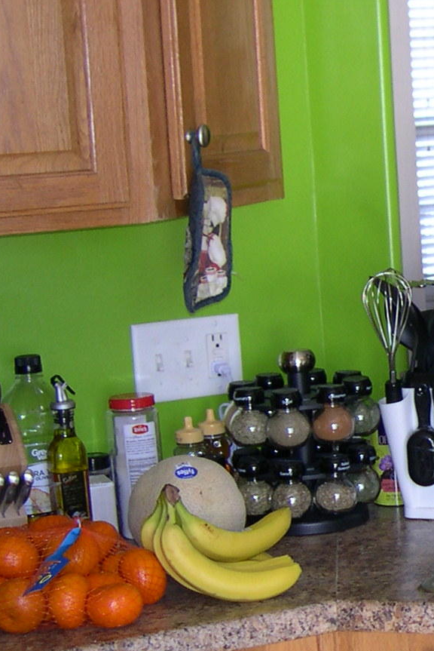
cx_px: 680
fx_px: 1879
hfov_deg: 12.4
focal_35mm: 104
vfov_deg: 19.6
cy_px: 382
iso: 100
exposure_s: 1/30
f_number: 2.8
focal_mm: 8
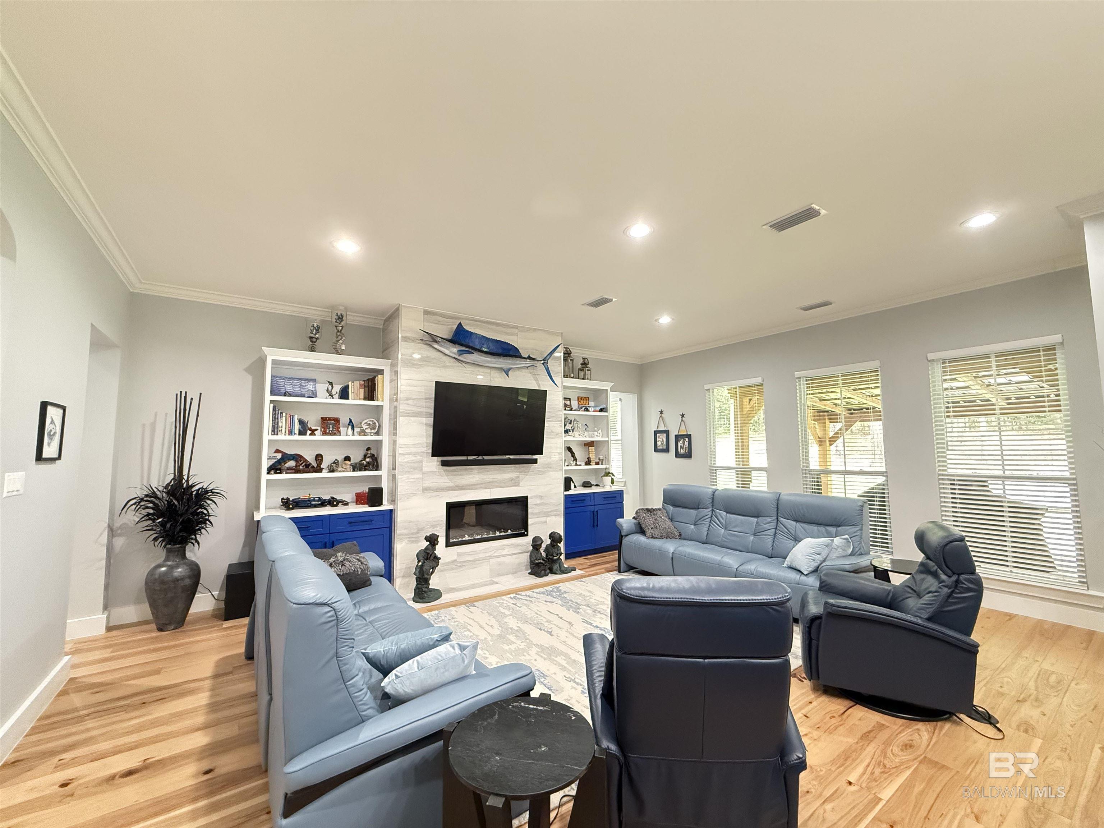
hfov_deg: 102.1
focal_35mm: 14
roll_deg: +0.9
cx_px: 552
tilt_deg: +4.6
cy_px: 414
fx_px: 446
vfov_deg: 85.7
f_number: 2.2
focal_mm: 2.22
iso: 800
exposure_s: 1/60
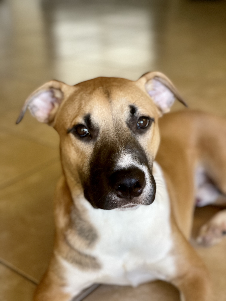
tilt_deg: -23.2
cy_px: 150
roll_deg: +3.0
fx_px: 453
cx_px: 113
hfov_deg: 28.0
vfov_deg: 36.8
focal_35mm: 52
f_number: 2
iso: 200
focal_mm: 6
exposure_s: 1/40
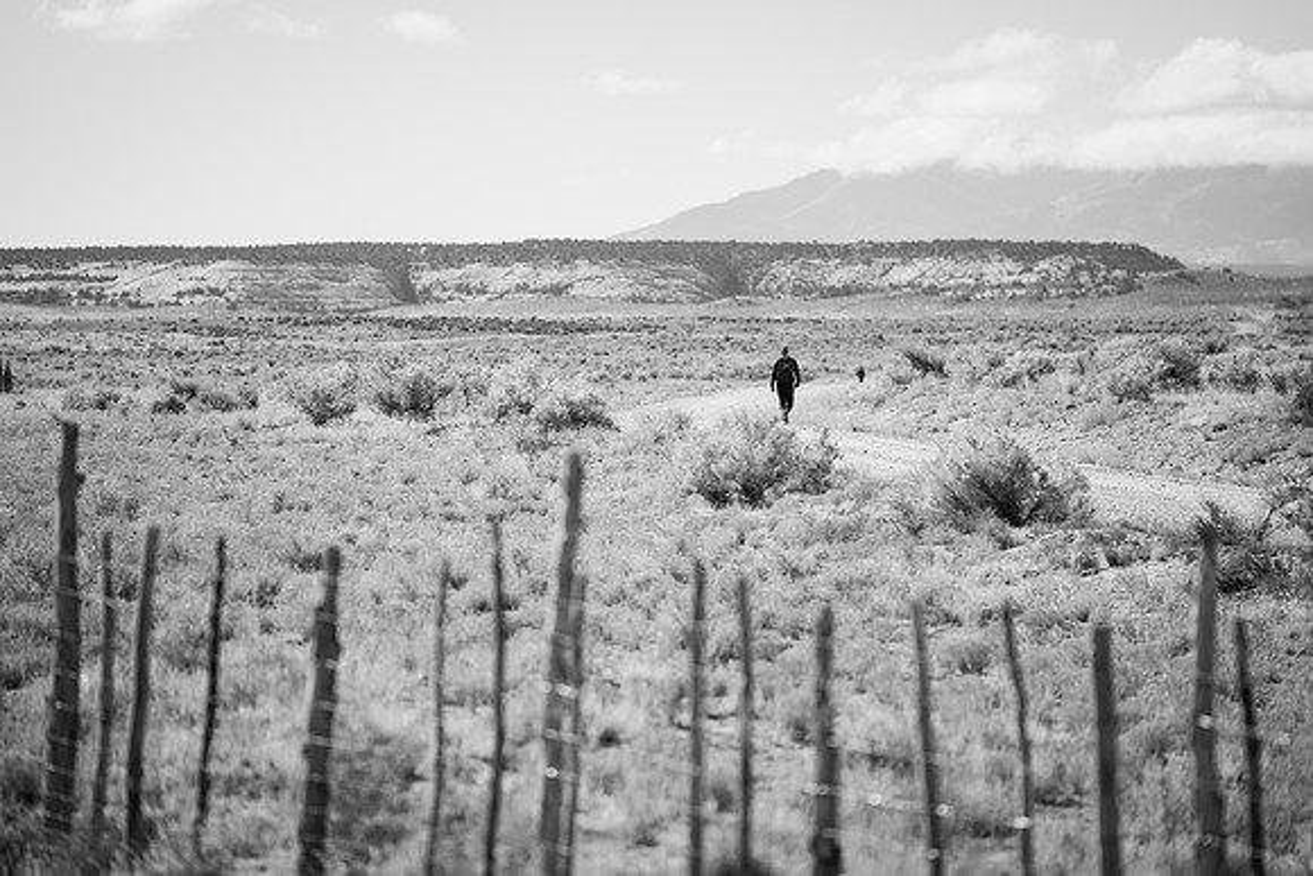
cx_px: 656
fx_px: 6639
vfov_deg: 7.5
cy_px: 438
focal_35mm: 182
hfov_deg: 11.3
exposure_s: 1/2500
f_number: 2.8
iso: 100
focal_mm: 182
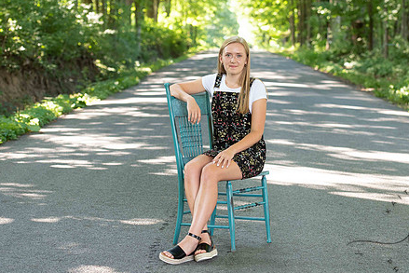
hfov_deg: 19.6
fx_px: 1182
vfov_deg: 13.2
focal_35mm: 104
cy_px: 115
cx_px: 245
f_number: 3.5
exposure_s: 1/200
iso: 640
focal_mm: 78
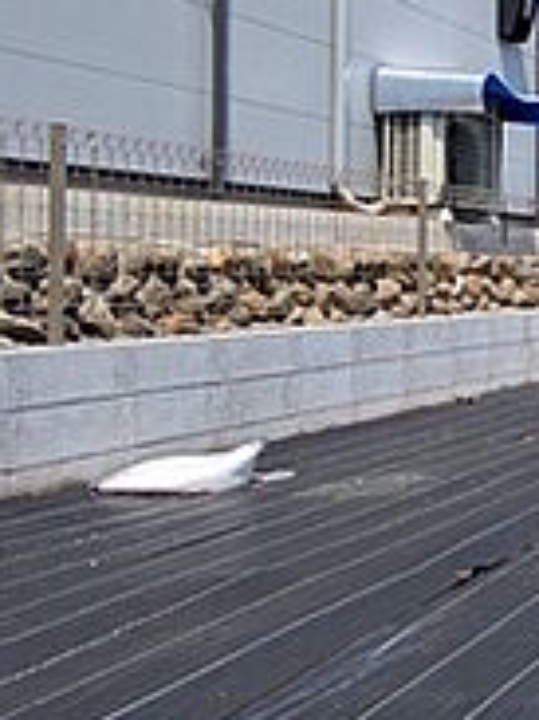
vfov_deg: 40.9
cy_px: 256
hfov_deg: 19.2
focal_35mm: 46
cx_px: 1070
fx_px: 956
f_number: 2.2
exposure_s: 1/2294
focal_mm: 1.83
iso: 47
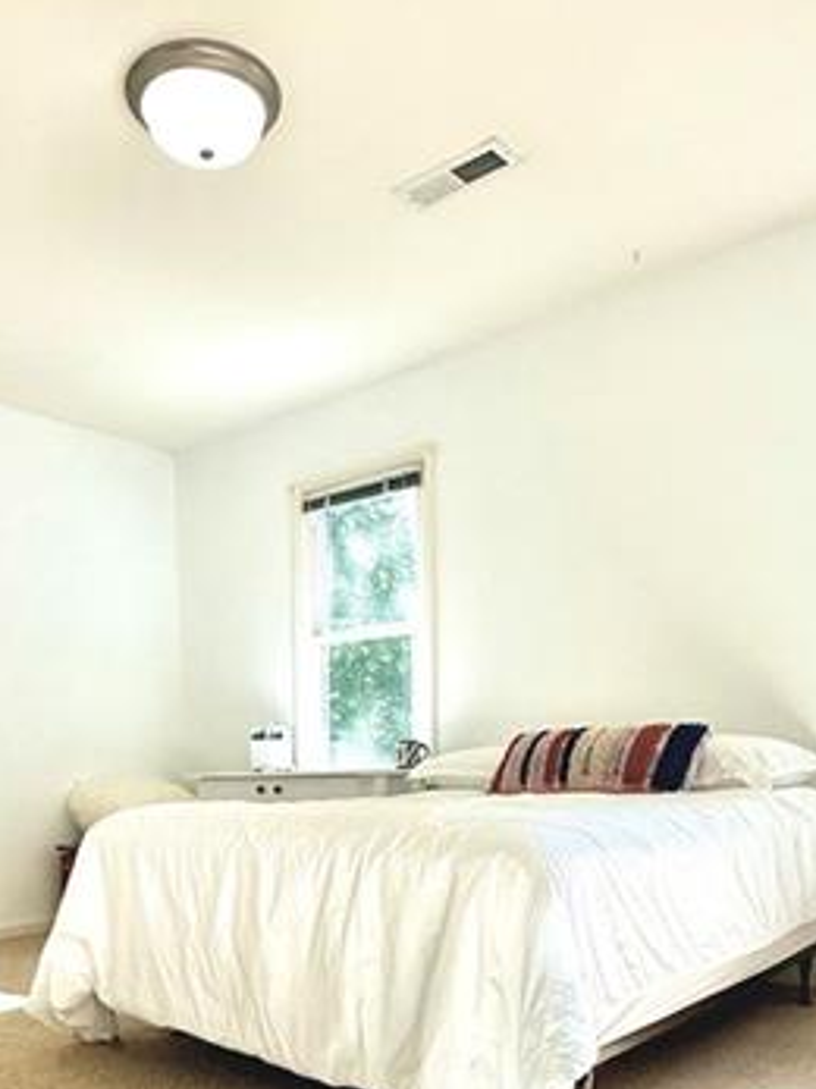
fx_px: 975
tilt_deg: -3.7
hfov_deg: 45.3
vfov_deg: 54.3
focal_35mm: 31
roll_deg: +0.4
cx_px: 345
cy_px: 872
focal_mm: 2.22
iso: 64
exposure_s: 1/215
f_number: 2.2
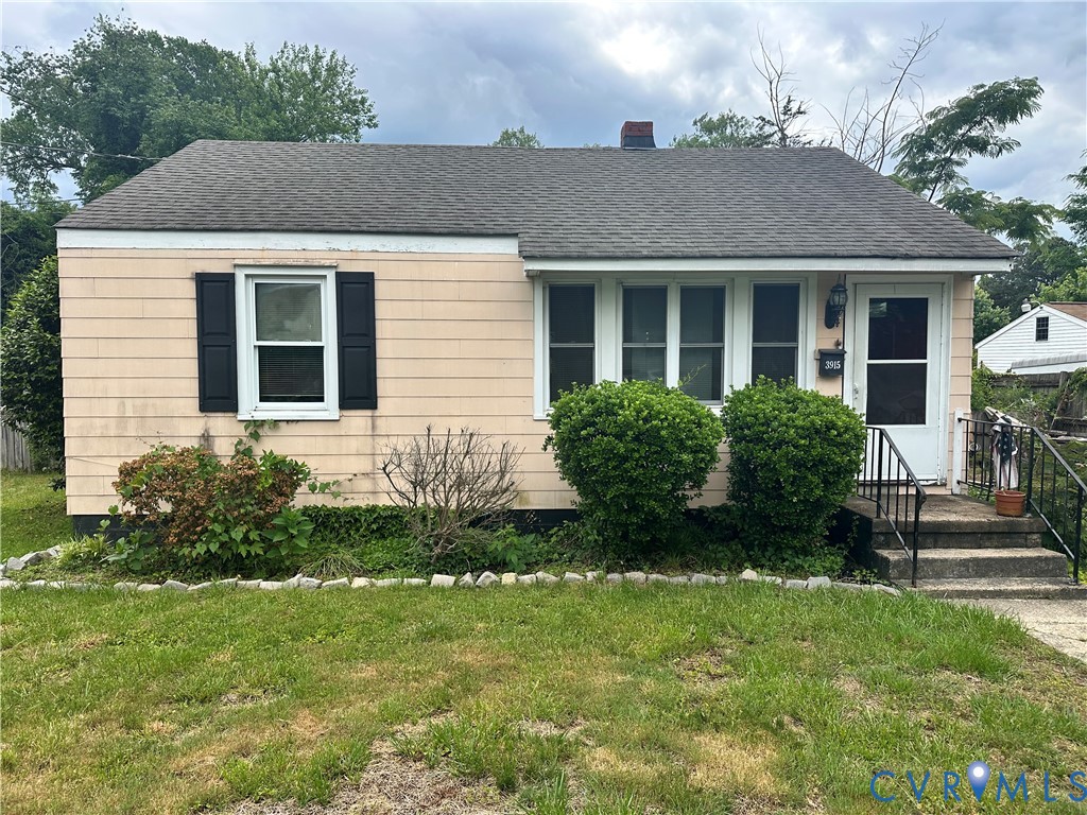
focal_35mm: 24
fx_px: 754
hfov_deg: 71.6
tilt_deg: -3.3
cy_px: 408
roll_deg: +0.5
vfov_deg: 56.8
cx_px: 544
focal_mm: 6.86
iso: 80
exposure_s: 1/1664
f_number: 1.78
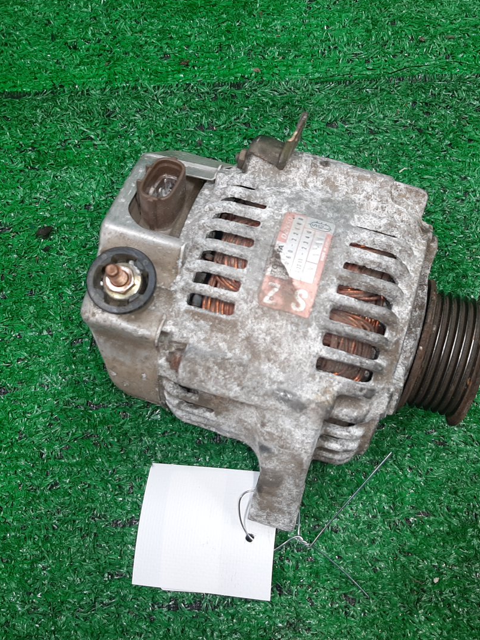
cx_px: 281
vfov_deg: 52.6
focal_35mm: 35
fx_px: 647
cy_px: 322
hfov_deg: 40.6
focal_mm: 3.93
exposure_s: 1/50
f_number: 1.7
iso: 70
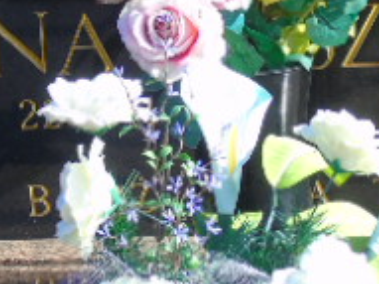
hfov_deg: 7.2
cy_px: 93
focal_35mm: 275
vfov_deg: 5.4
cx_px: 250
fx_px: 3009
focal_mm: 15
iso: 80
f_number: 4.1
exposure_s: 1/250
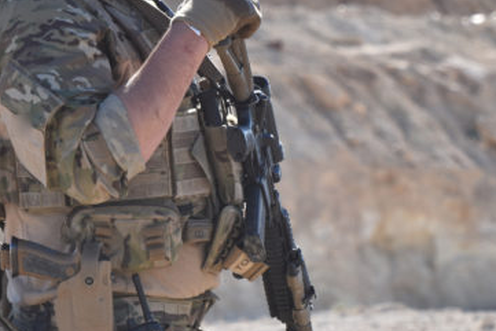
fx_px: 5293
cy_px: 58
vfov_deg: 3.6
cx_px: 242
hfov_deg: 5.4
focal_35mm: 384
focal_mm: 122
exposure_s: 1/400
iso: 200
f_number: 10
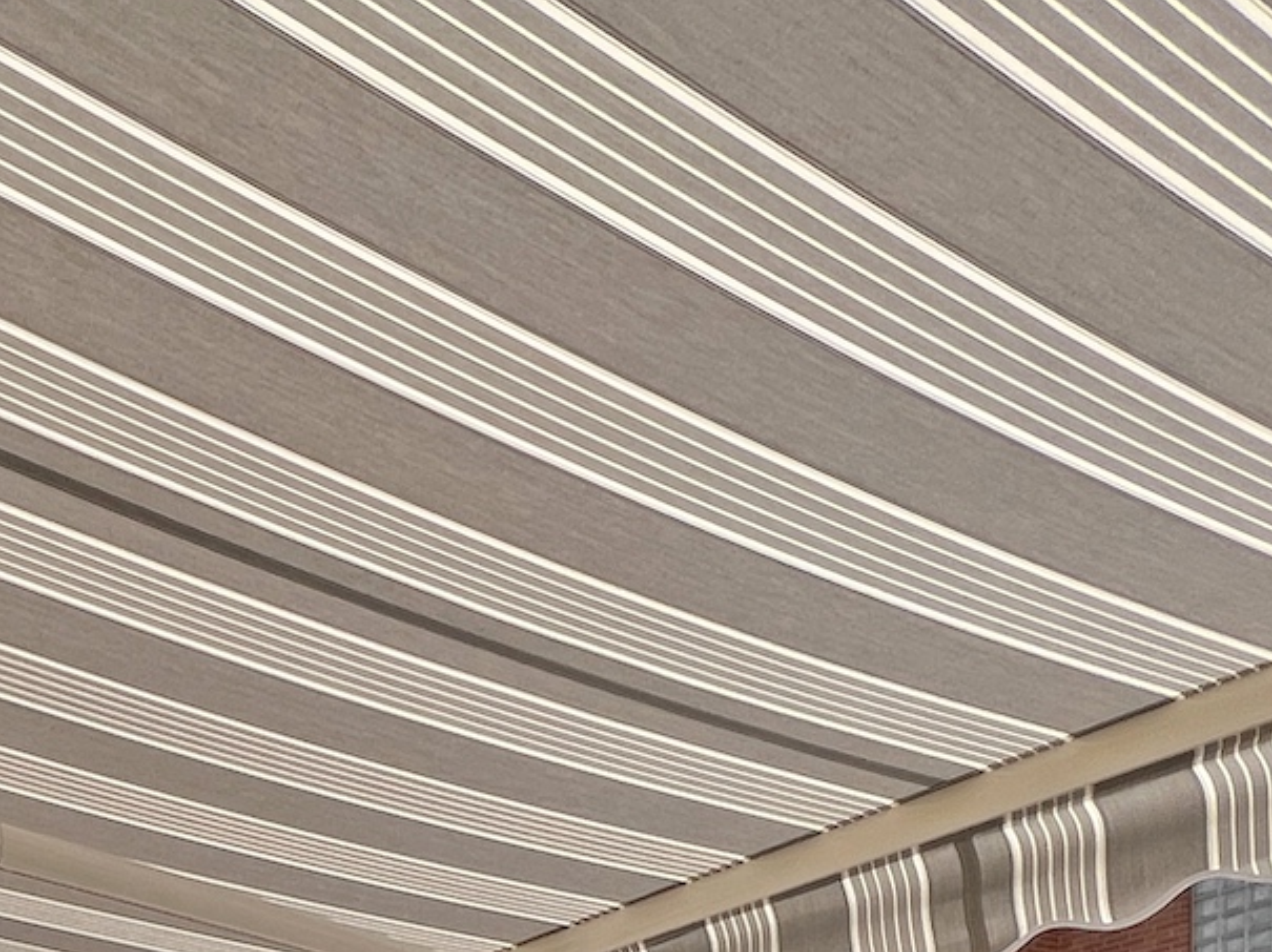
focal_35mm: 43
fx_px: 1579
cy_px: 1570
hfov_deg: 36.4
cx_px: -160
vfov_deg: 23.5
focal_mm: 1.57
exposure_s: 1/2874
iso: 32
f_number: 1.8
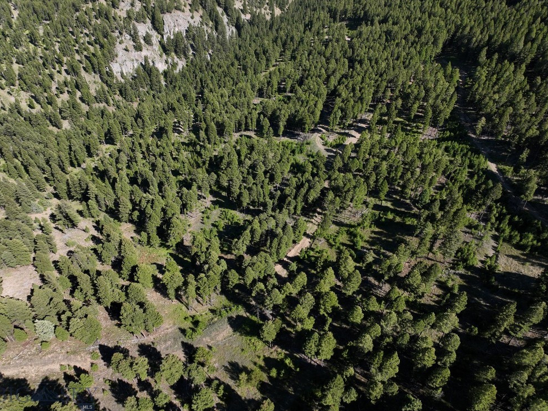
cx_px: 275
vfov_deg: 54.8
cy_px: 205
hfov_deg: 69.4
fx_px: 396
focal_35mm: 25
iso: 100
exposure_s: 1/320
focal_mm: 12.29
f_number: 2.8
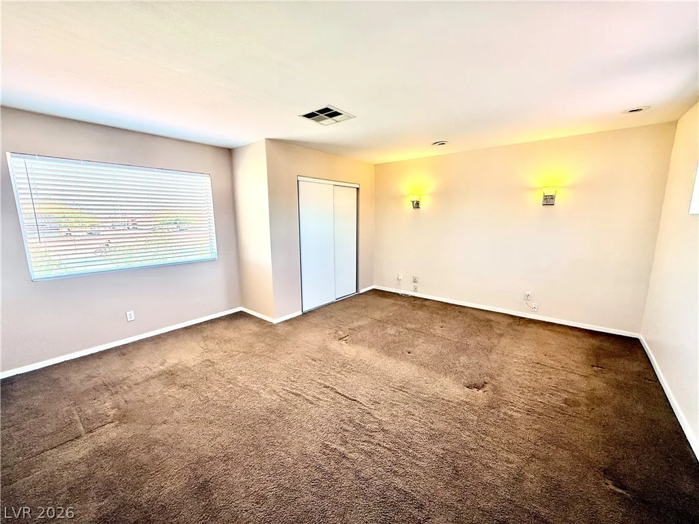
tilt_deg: -8.0
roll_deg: +0.4
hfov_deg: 102.1
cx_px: 350
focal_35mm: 14
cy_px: 262
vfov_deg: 85.7
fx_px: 283
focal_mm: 2.22
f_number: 2.2
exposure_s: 1/99
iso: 125
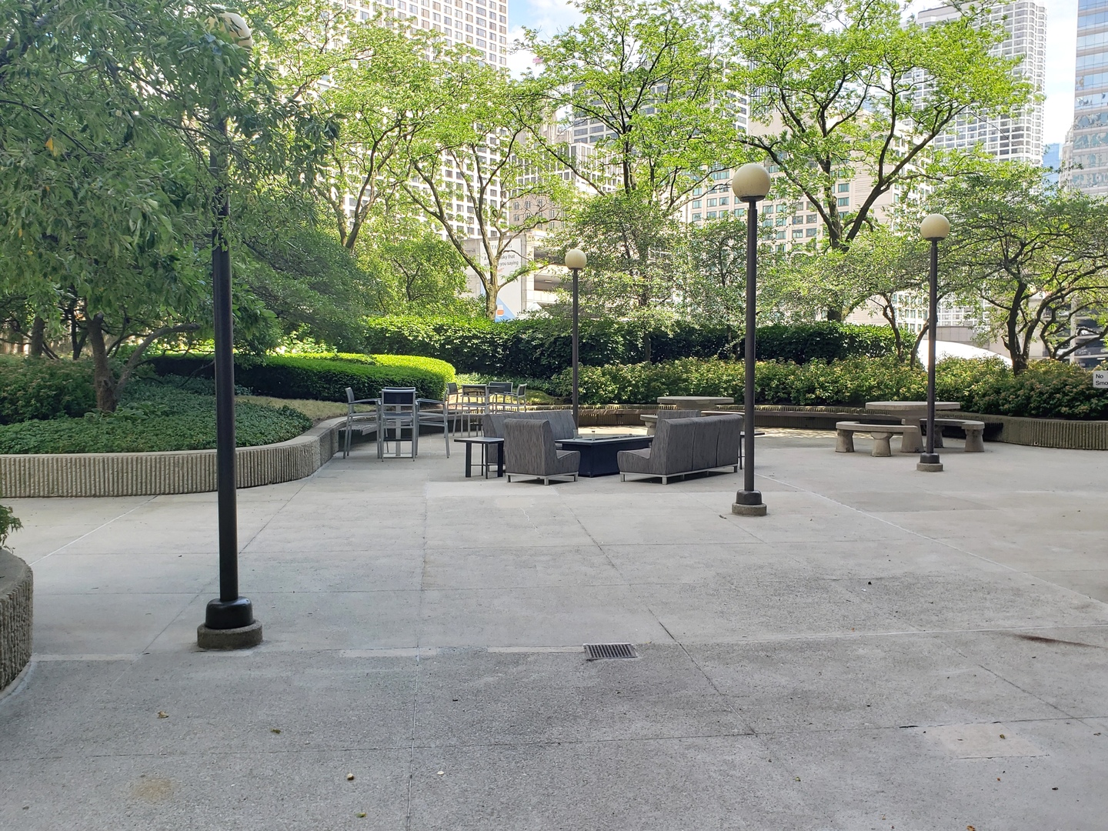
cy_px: 416
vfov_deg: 53.1
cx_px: 554
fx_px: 832
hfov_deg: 67.3
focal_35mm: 26
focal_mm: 4.3
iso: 50
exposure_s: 1/400
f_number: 2.4
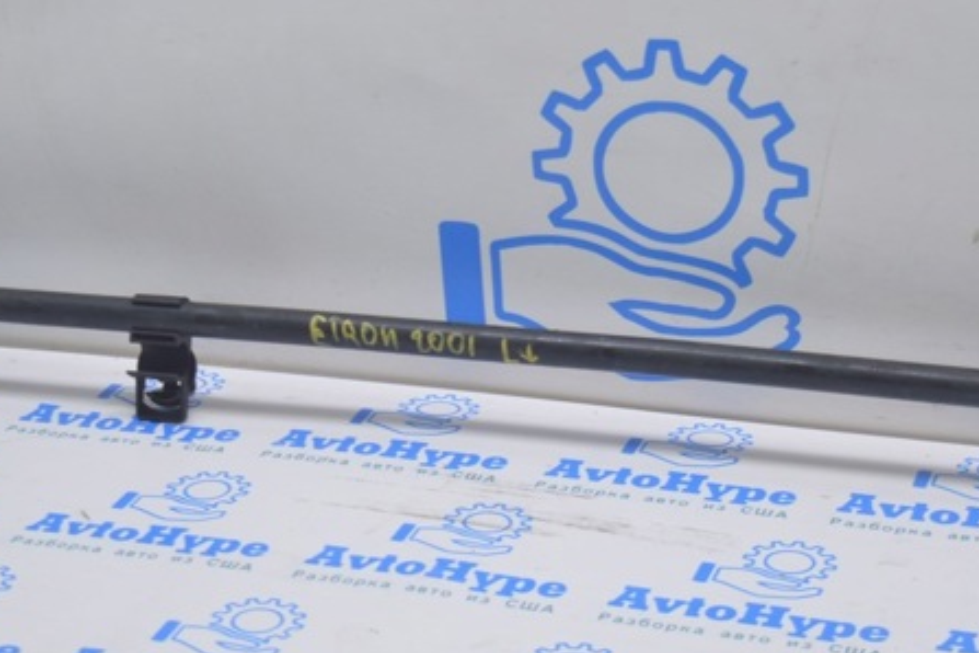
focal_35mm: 103
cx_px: 388
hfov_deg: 19.8
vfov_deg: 13.3
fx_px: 2801
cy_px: 282
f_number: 5.6
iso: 400
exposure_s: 1/20
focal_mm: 48
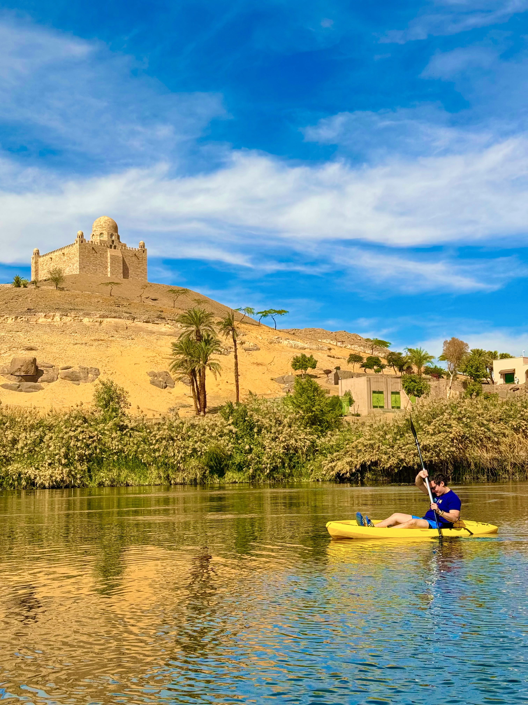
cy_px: 352
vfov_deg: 39.7
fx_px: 976
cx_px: 264
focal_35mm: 48
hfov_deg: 30.3
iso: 64
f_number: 1.8
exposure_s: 1/3800
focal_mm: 6.86
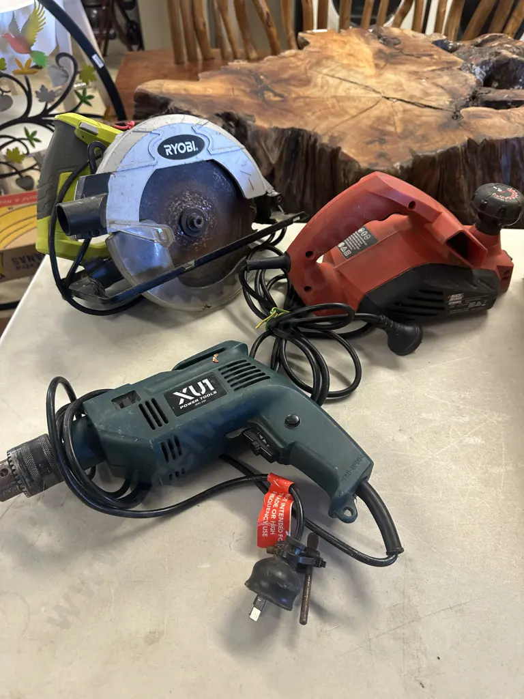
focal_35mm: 24
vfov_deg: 71.6
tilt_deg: -47.4
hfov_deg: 56.8
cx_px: 262
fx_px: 484
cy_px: 350
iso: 160
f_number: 1.78
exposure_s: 1/50
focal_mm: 6.86
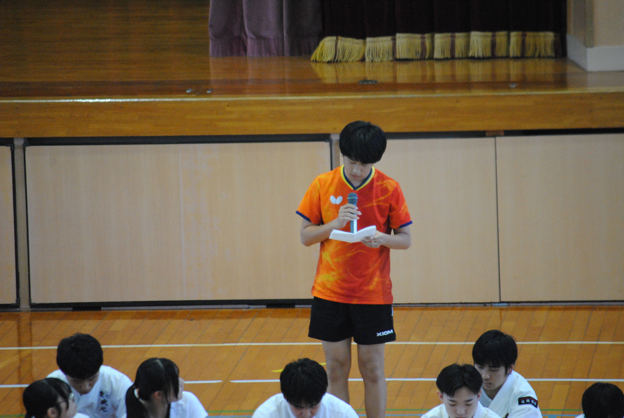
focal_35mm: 270
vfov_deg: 5.1
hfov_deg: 7.6
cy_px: 209
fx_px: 4686
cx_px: 312
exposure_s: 1/125
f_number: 5.6
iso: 1600
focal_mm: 180
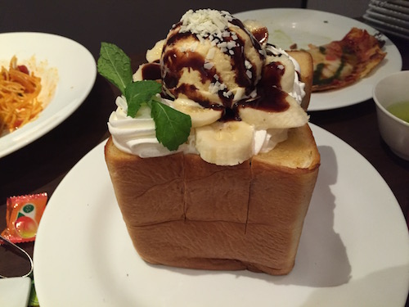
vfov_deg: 48.2
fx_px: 343
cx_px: 204
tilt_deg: -39.8
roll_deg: +3.2
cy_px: 154
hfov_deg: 61.7
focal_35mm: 29
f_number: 2.2
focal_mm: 4.15
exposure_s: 1/30
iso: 250
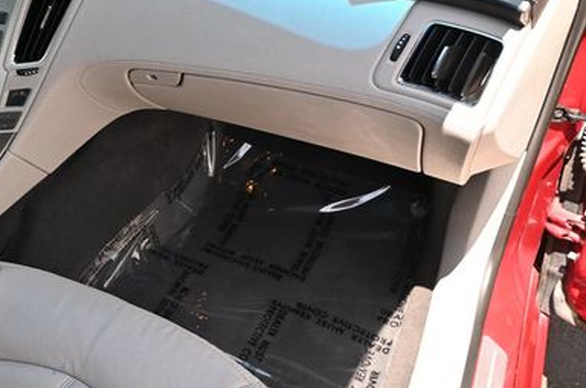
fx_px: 649
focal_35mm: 40
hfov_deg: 45.5
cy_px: 121
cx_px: 99
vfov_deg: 32.9
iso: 400
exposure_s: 1/250
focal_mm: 16
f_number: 4
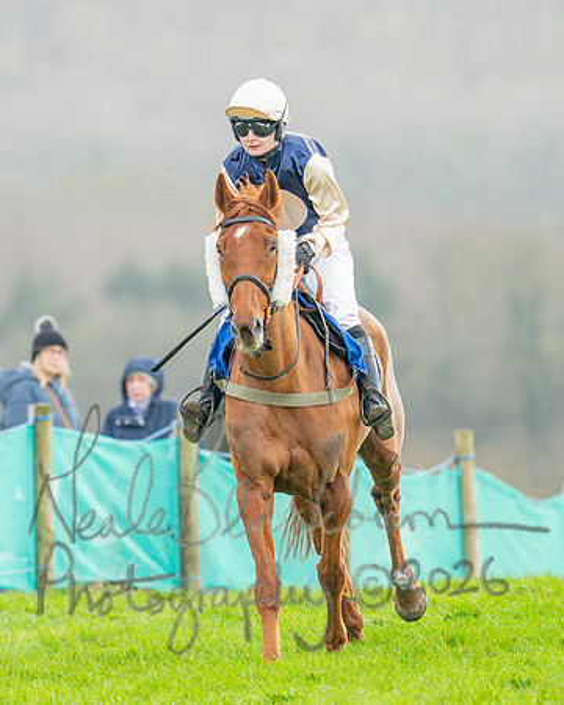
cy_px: 329
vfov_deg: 2.1
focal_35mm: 901
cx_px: 180
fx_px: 18791
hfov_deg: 1.7
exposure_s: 1/800
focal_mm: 400
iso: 1000
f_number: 4.5
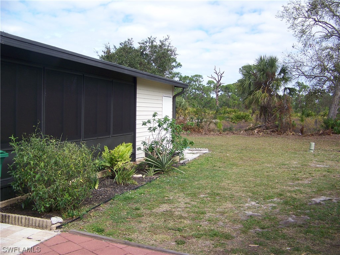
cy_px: 128
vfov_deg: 39.7
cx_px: 170
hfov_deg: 51.4
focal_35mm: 36
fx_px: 354
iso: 64
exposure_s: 1/500
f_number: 2.8
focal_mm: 5.85
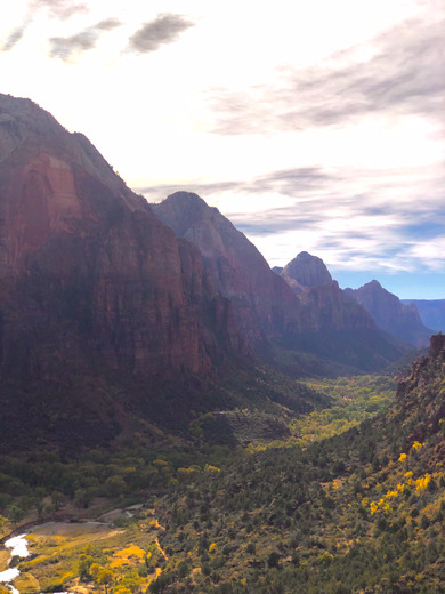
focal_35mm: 57
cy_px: 297
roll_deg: -0.1
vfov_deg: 33.8
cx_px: 222
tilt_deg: +1.7
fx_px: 977
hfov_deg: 25.7
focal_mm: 6.6
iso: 20
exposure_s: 1/2288
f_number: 2.8
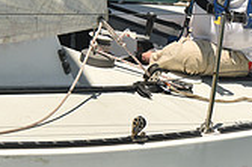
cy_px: 108
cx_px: 142
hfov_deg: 4.9
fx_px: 2965
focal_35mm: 424
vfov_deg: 3.2
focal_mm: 122
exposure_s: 1/800
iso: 250
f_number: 5.6
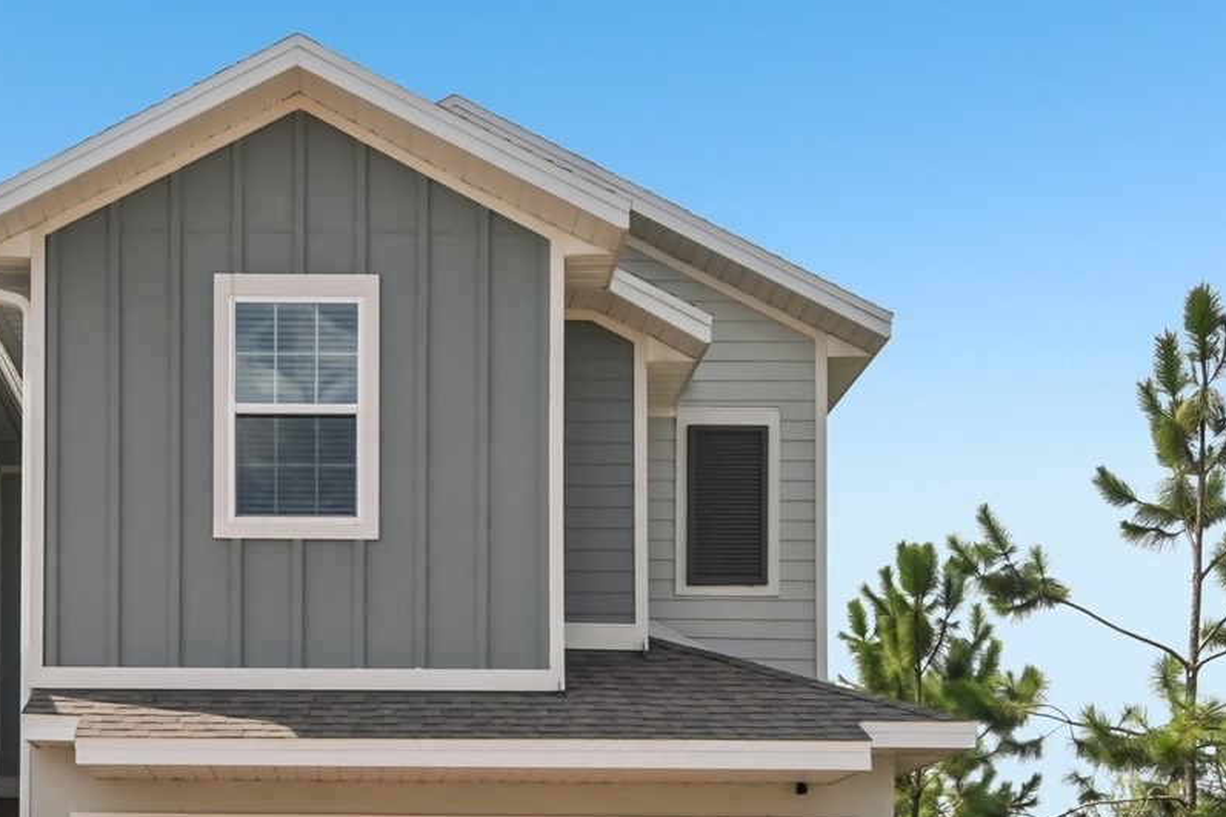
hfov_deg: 39.5
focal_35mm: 49
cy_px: 624
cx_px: 348
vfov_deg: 27.1
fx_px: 1668
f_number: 8
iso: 400
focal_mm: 23
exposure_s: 1/2000
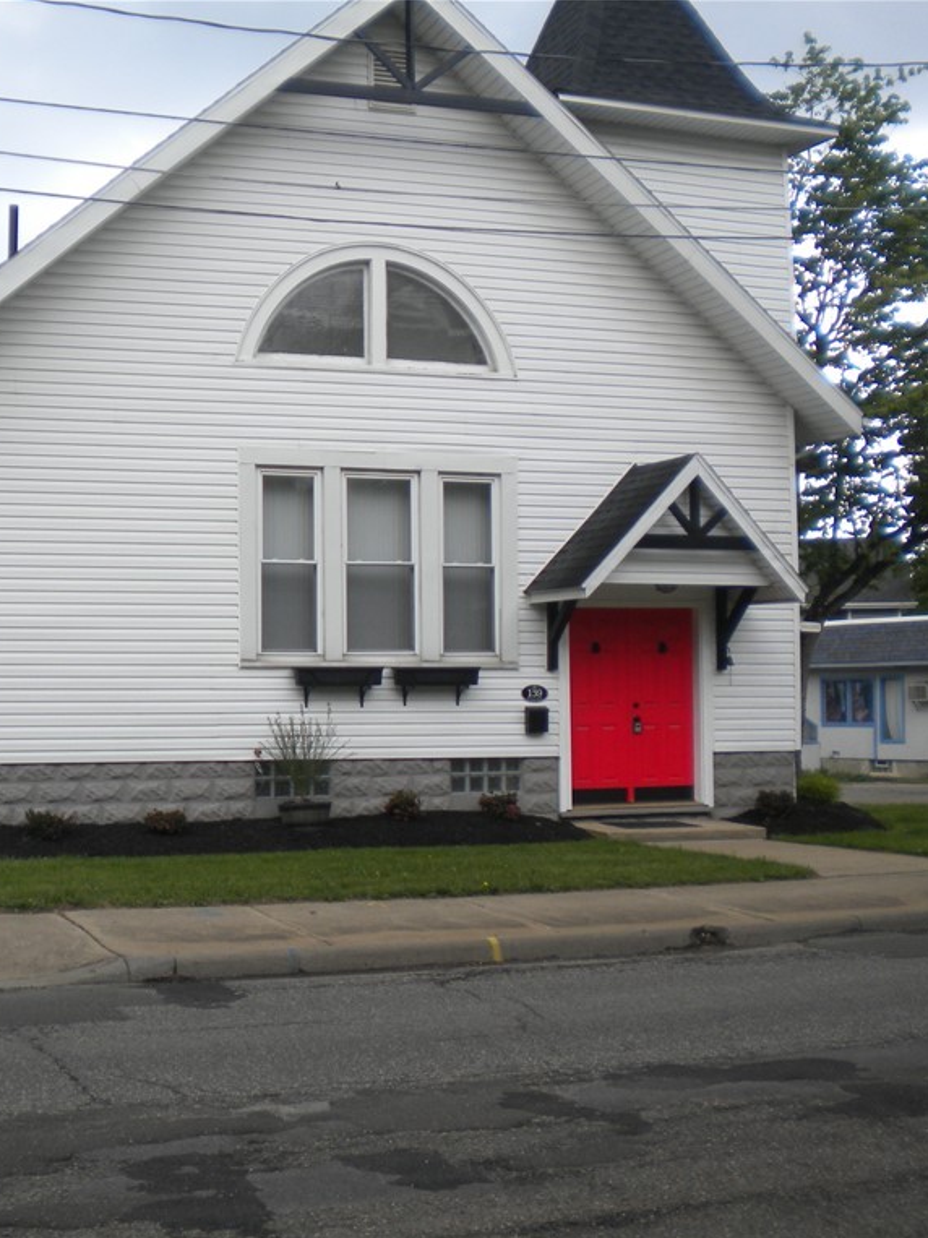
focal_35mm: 47
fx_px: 1680
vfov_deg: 40.4
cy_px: 621
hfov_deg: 30.3
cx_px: 209
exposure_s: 1/176
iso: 80
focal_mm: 6.3
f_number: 3.1
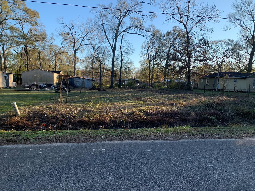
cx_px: 128
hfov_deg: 67.3
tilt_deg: -3.1
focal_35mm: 26
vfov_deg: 53.1
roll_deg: -1.4
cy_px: 96
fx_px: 192
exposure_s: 1/583
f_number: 1.8
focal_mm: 4.25
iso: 25
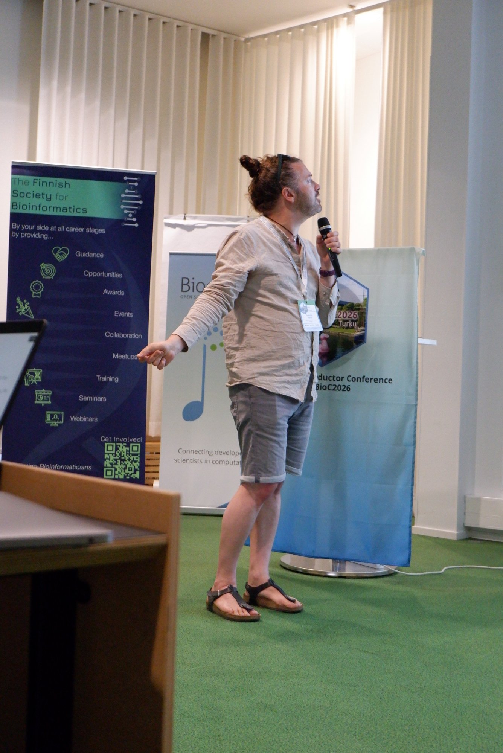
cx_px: 252
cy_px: 376
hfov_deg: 28.1
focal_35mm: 48
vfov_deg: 41.1
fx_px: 1005
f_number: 4.9
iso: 6400
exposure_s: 1/180
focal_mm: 32.3
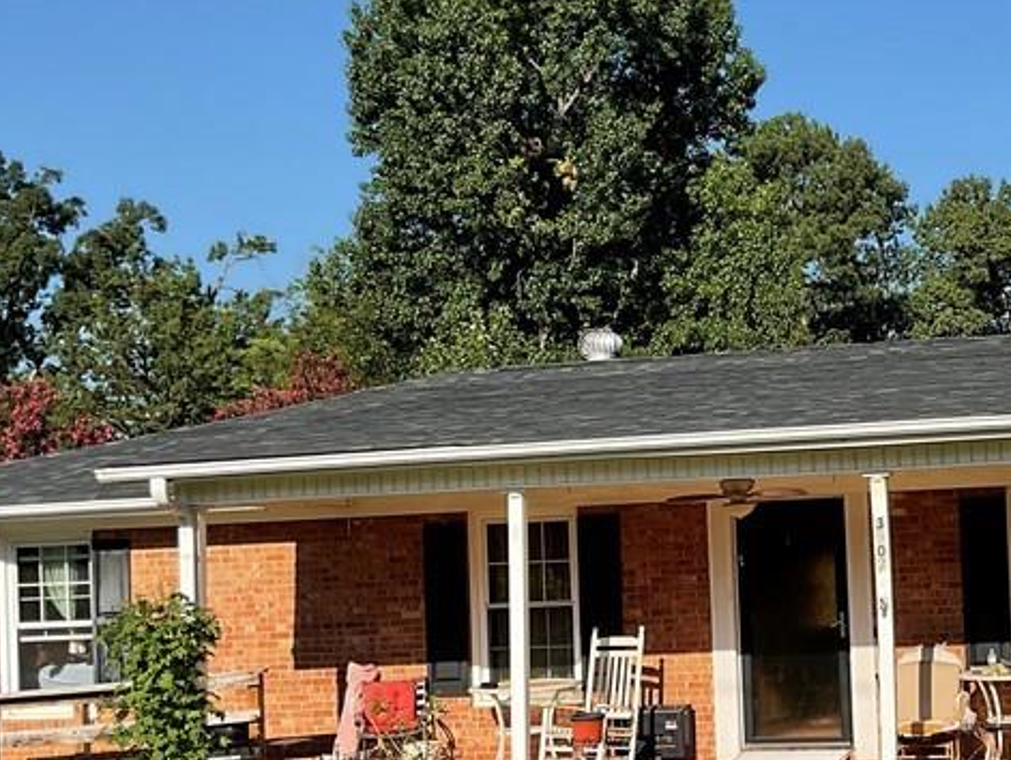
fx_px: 1841
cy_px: 494
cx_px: 902
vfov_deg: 23.2
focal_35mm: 63
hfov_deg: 29.5
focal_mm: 3
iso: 16
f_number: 1.8
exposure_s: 1/1534
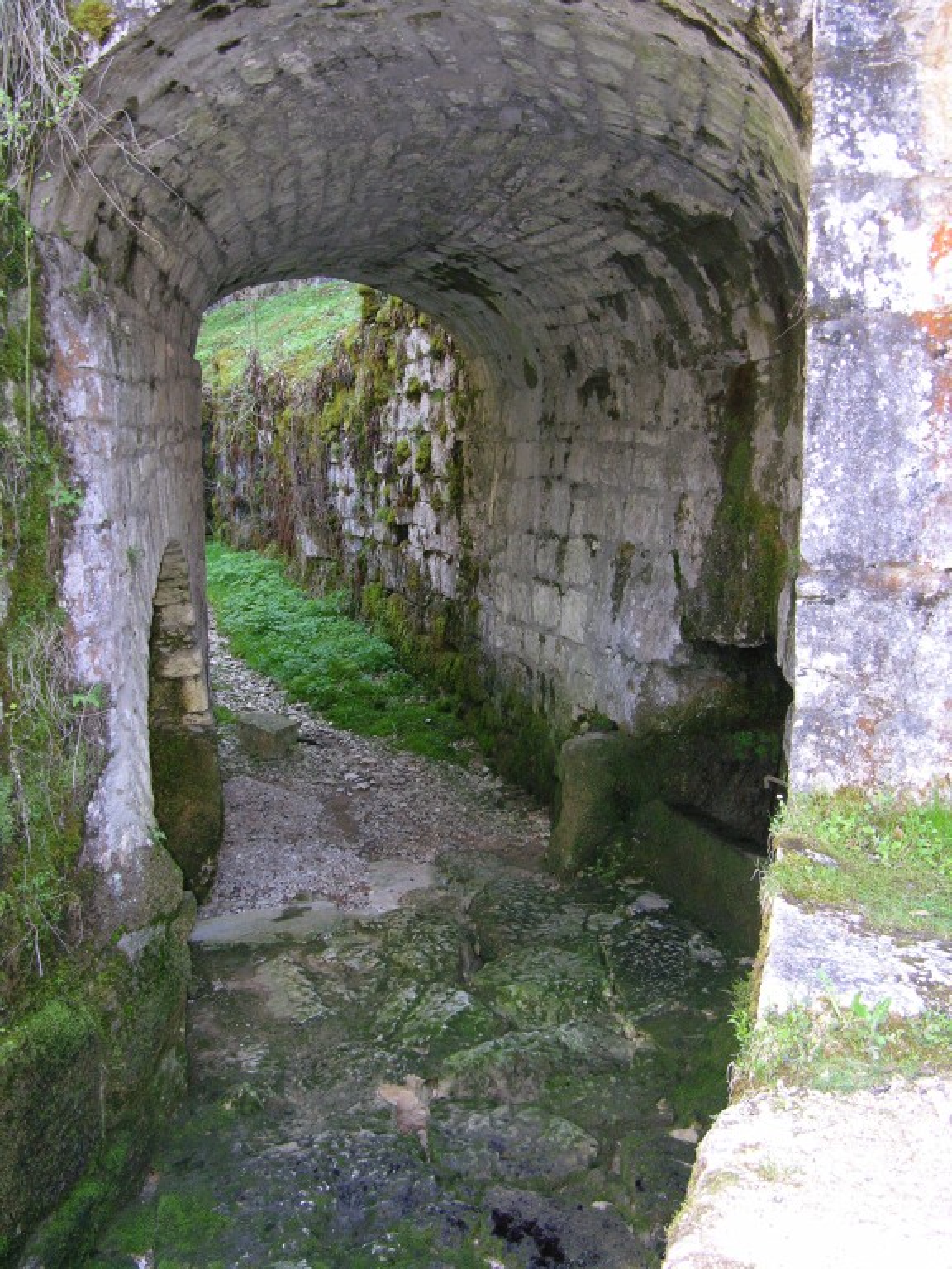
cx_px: 476
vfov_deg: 52.6
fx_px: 1283
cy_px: 634
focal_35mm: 35
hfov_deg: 40.7
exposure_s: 1/60.1
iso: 200
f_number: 2.8
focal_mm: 8.9
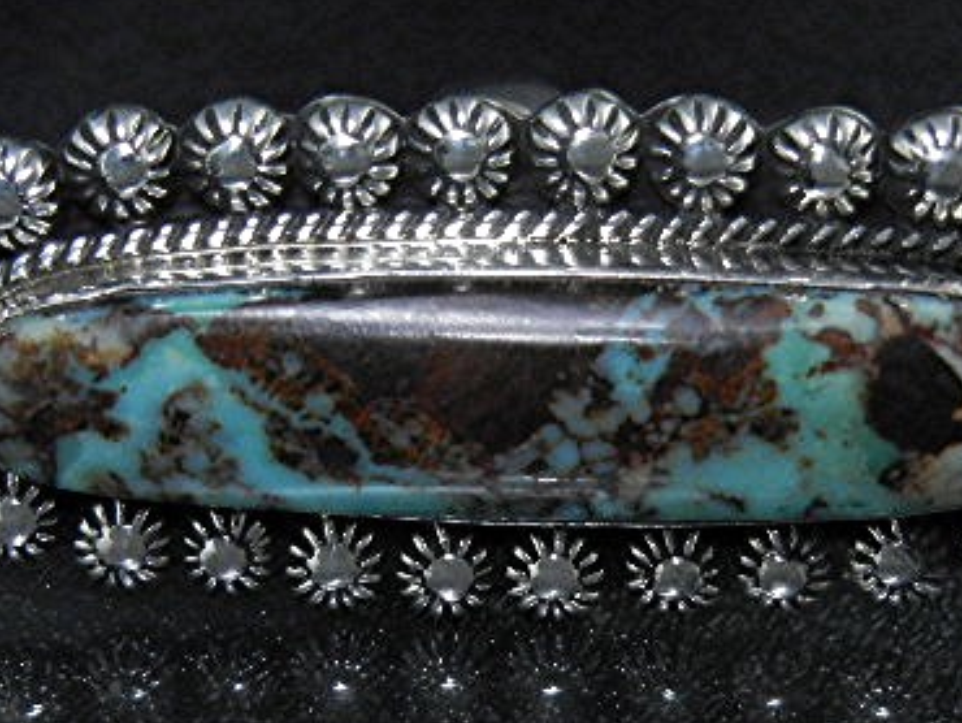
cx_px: 494
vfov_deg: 14.5
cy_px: 442
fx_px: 2836
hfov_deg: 19.2
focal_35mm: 102
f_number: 8
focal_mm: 10.6
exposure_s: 1/30
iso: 647
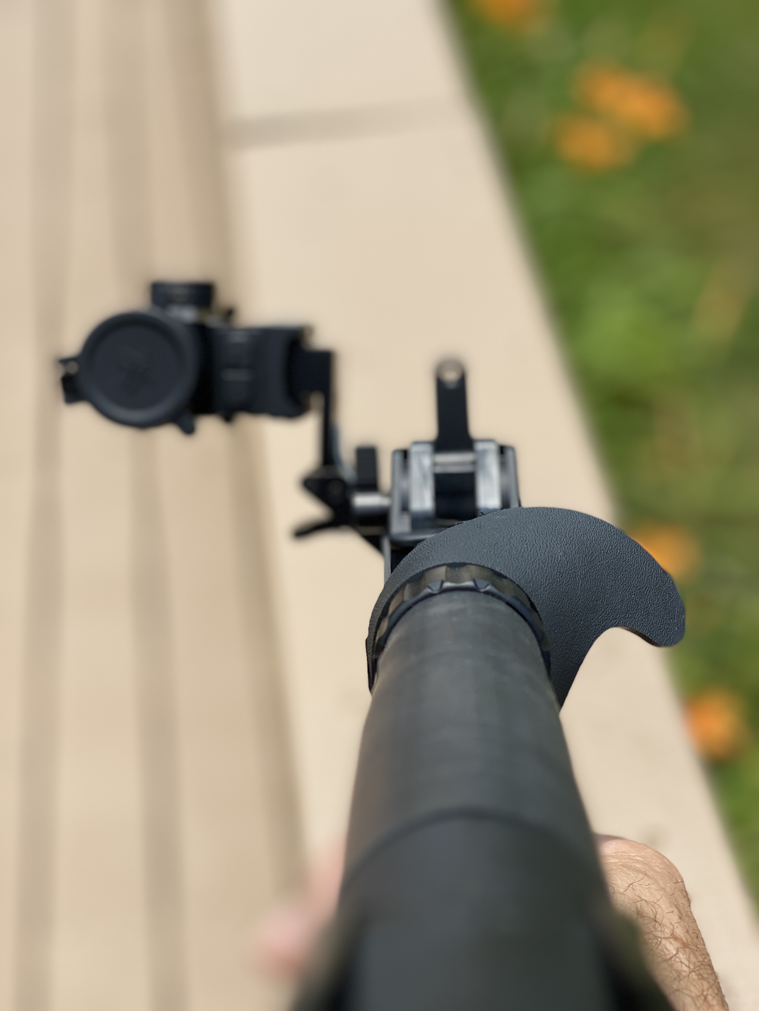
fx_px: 1520
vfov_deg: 36.8
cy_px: 506
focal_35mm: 52
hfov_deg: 28.0
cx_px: 380
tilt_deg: -40.7
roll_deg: +1.9
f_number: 2
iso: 20
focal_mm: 6
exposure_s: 1/1170
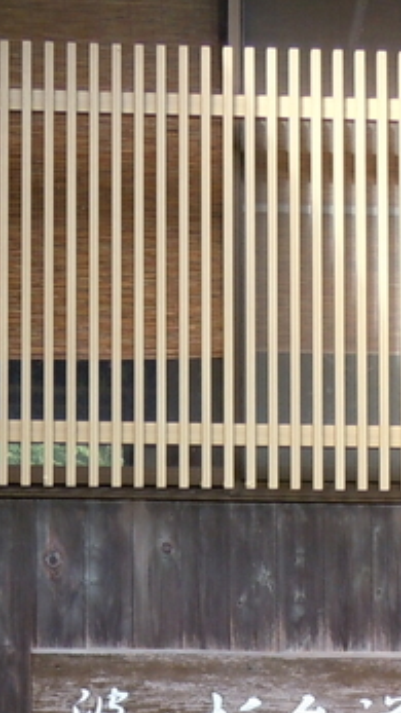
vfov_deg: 18.3
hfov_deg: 10.7
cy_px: 783
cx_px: 156
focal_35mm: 113
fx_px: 2138
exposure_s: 1/100
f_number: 3.5
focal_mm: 5.4
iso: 100
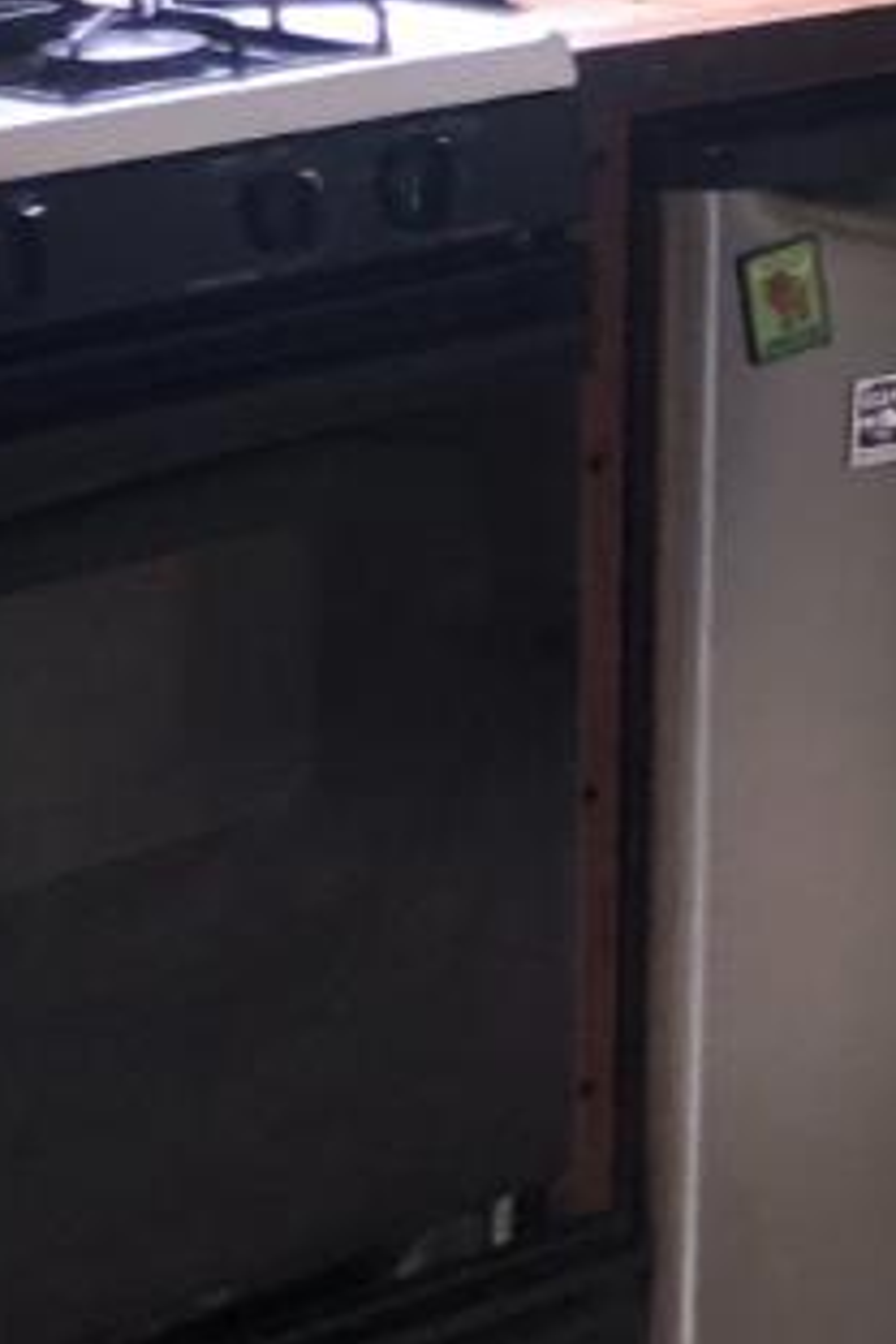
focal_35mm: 140
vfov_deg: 13.9
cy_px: -571
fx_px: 5226
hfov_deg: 8.4
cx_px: 2554
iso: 25
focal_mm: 4
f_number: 1.8
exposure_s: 1/30
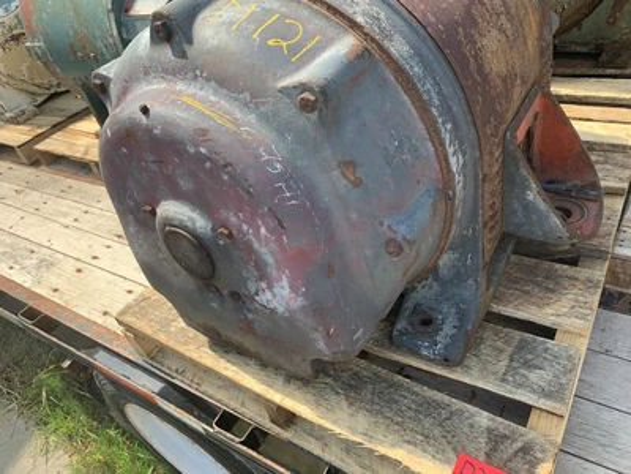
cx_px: 316
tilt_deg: -40.3
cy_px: 237
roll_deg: +17.2
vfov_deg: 53.1
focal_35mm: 26
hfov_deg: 67.3
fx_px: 474
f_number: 1.8
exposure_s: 1/437
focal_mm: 4.25
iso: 25
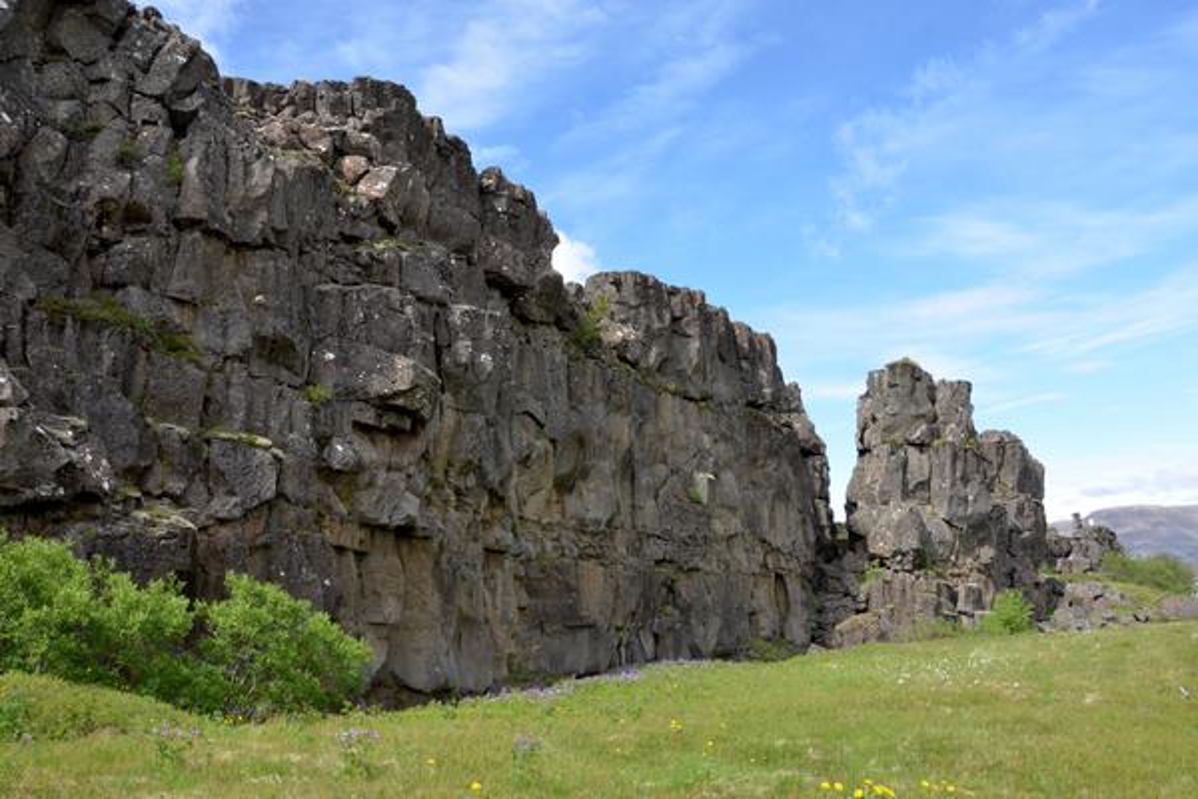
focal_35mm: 27
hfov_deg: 67.4
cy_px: 400
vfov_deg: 47.9
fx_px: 898
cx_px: 599
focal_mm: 18
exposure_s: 1/400
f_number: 10
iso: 500
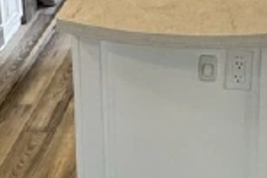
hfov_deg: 25.6
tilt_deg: -12.2
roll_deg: -1.0
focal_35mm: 77
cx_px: 230
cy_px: -141
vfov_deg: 15.3
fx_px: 572
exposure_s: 1/99
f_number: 2.2
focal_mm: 2.22
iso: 250
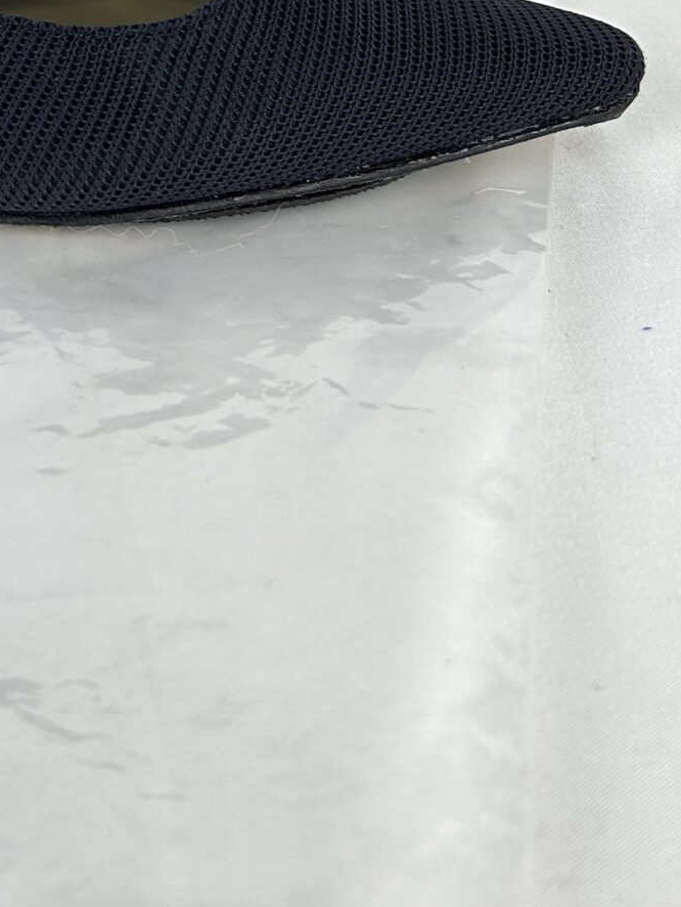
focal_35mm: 75
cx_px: -185
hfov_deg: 18.4
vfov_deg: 24.3
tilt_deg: -24.0
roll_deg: -1.5
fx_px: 1966
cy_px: -80
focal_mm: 5.7
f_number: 1.5
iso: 32
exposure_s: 1/128
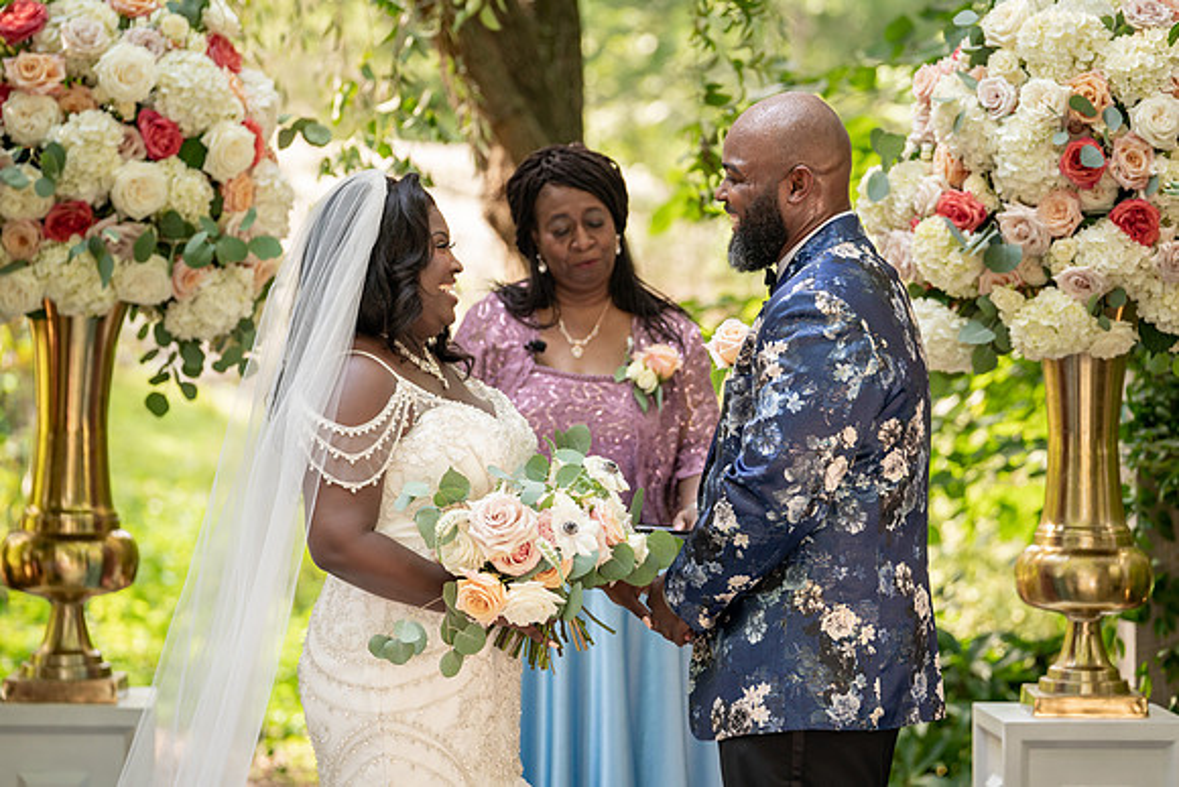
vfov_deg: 9.2
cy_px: 379
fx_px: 4889
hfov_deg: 13.8
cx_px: 611
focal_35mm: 149
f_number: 4
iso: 400
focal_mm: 143
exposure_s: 1/200
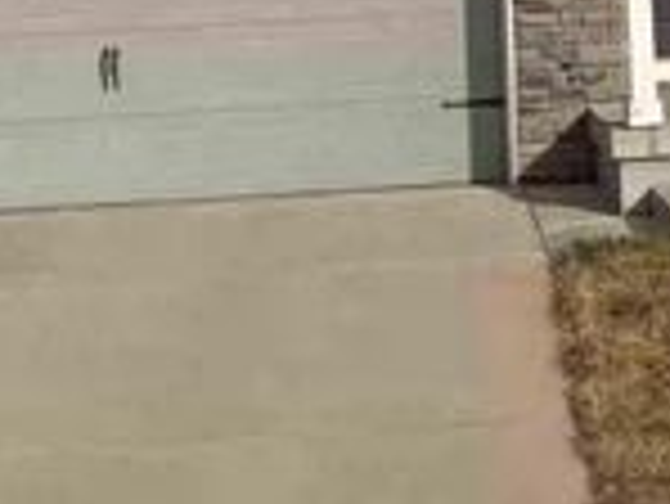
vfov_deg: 16.1
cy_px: -160
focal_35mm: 87
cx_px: 571
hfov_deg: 22.1
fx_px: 1685
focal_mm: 5.96
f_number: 1.6
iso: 50
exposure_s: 1/6329
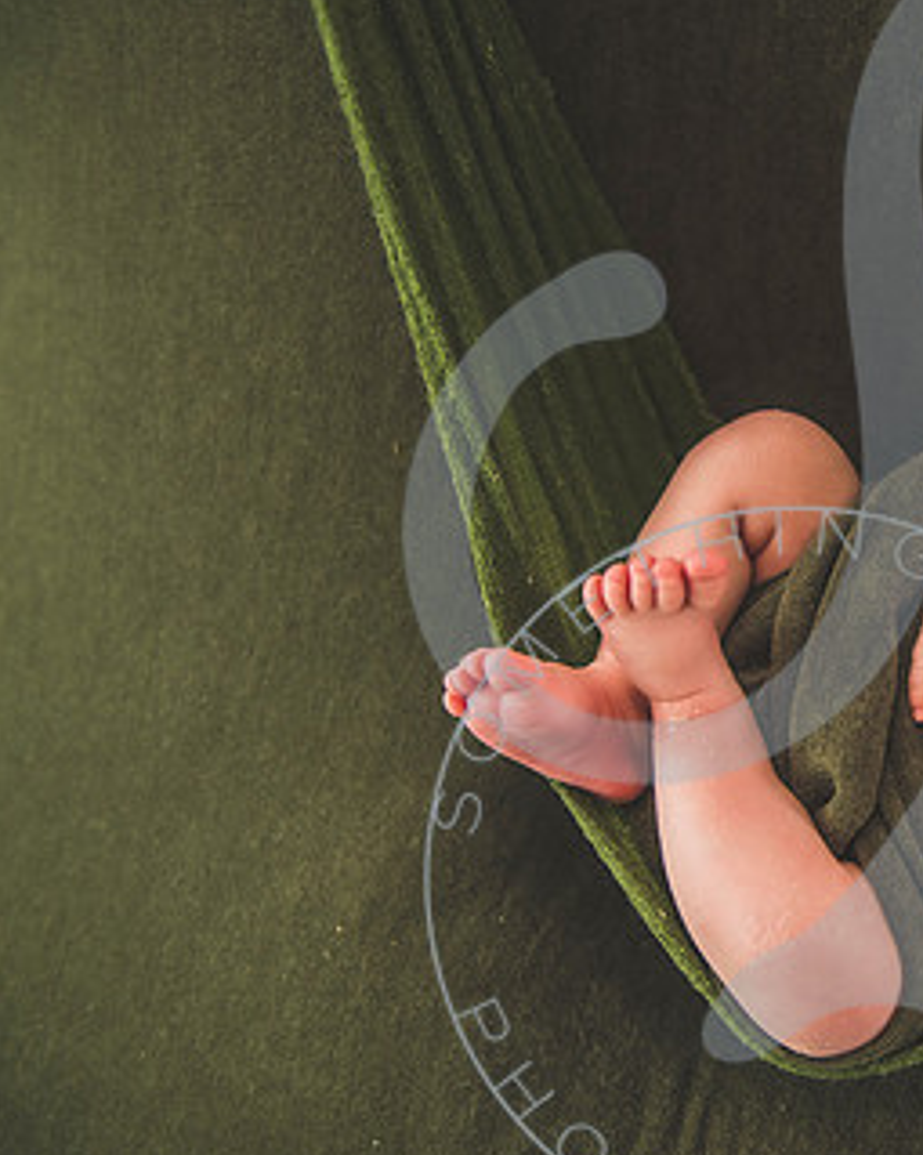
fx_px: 1401
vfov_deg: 44.8
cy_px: 574
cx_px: 977
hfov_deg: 32.7
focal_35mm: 41
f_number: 2.8
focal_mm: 24
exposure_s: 1/125
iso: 400
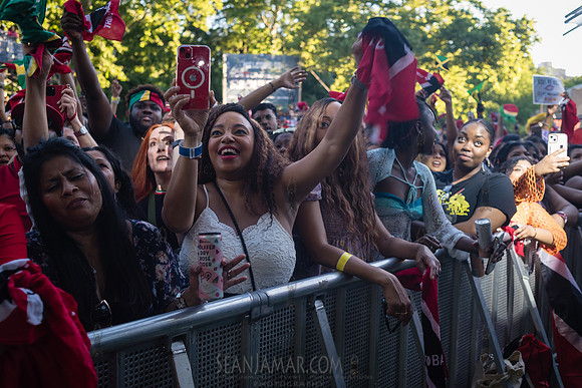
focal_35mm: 35
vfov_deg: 37.9
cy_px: 194
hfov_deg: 54.4
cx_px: 291
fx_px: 566
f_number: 3.5
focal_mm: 35
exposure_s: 1/640
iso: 1000
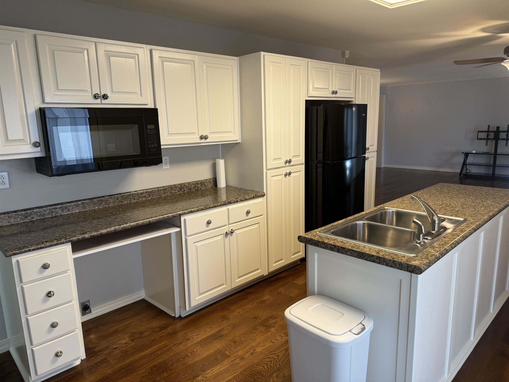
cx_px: 254
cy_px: 191
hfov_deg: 71.6
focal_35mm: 24
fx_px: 353
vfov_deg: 56.8
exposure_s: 1/63
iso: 100
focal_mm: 6.86
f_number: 1.78
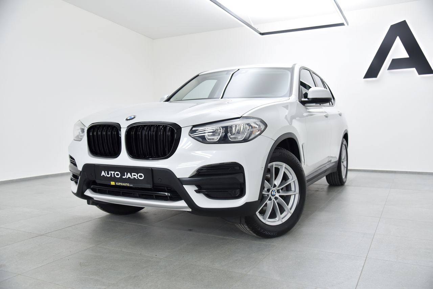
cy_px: 144
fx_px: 373
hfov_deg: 60.3
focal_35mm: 31
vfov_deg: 42.3
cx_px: 216
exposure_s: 1/250
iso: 1000
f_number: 4
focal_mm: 31
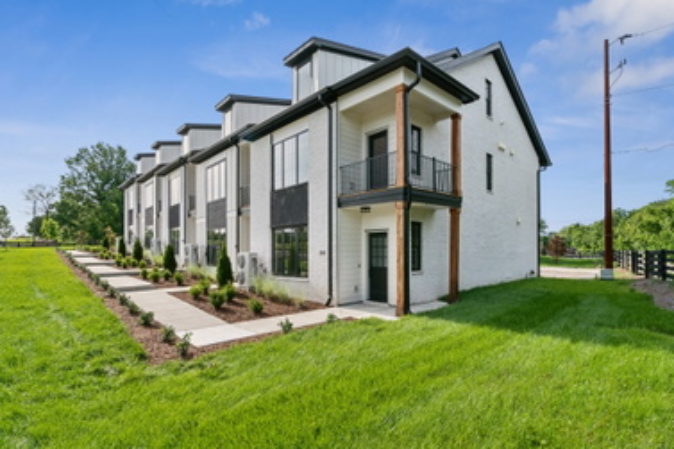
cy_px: 221
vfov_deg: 68.7
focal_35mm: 18
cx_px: 350
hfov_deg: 91.5
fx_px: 328
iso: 100
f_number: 10
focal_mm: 11
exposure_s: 1/80
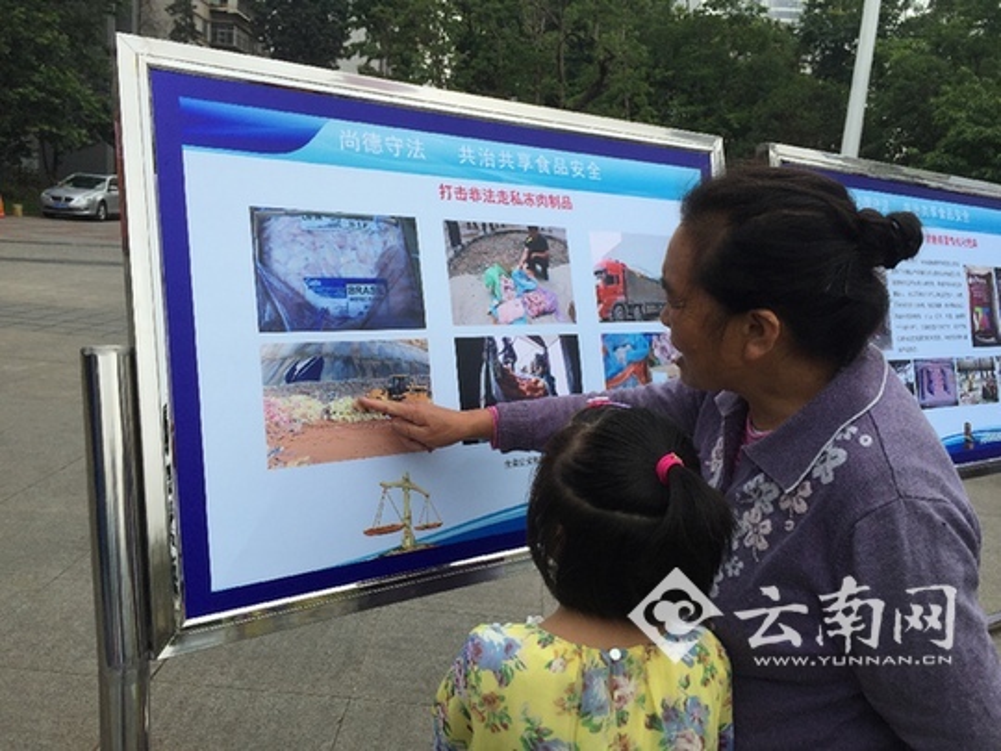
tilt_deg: -11.4
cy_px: 376
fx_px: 839
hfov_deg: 61.7
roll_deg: -2.5
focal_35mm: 29
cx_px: 500
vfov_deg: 48.2
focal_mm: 4.15
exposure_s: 1/775
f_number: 2.2
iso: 32
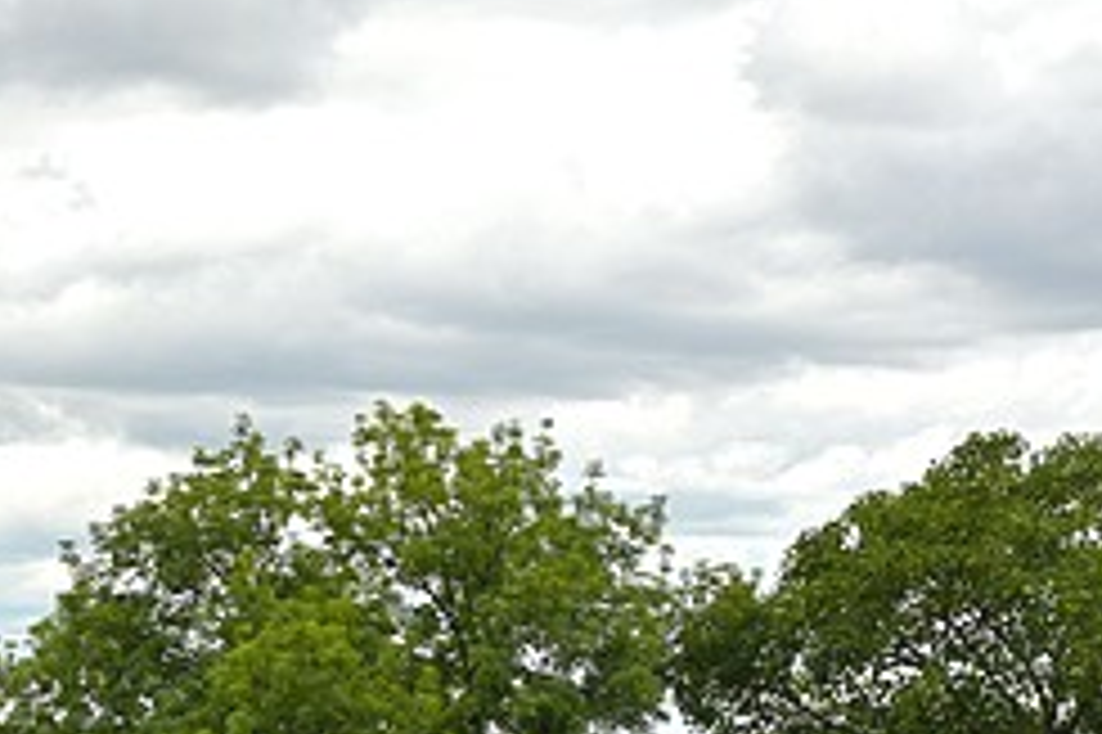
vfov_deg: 11.0
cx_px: 45
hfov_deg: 16.4
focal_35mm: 123
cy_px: 840
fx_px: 3751
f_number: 7.1
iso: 125
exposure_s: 1/400
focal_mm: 25
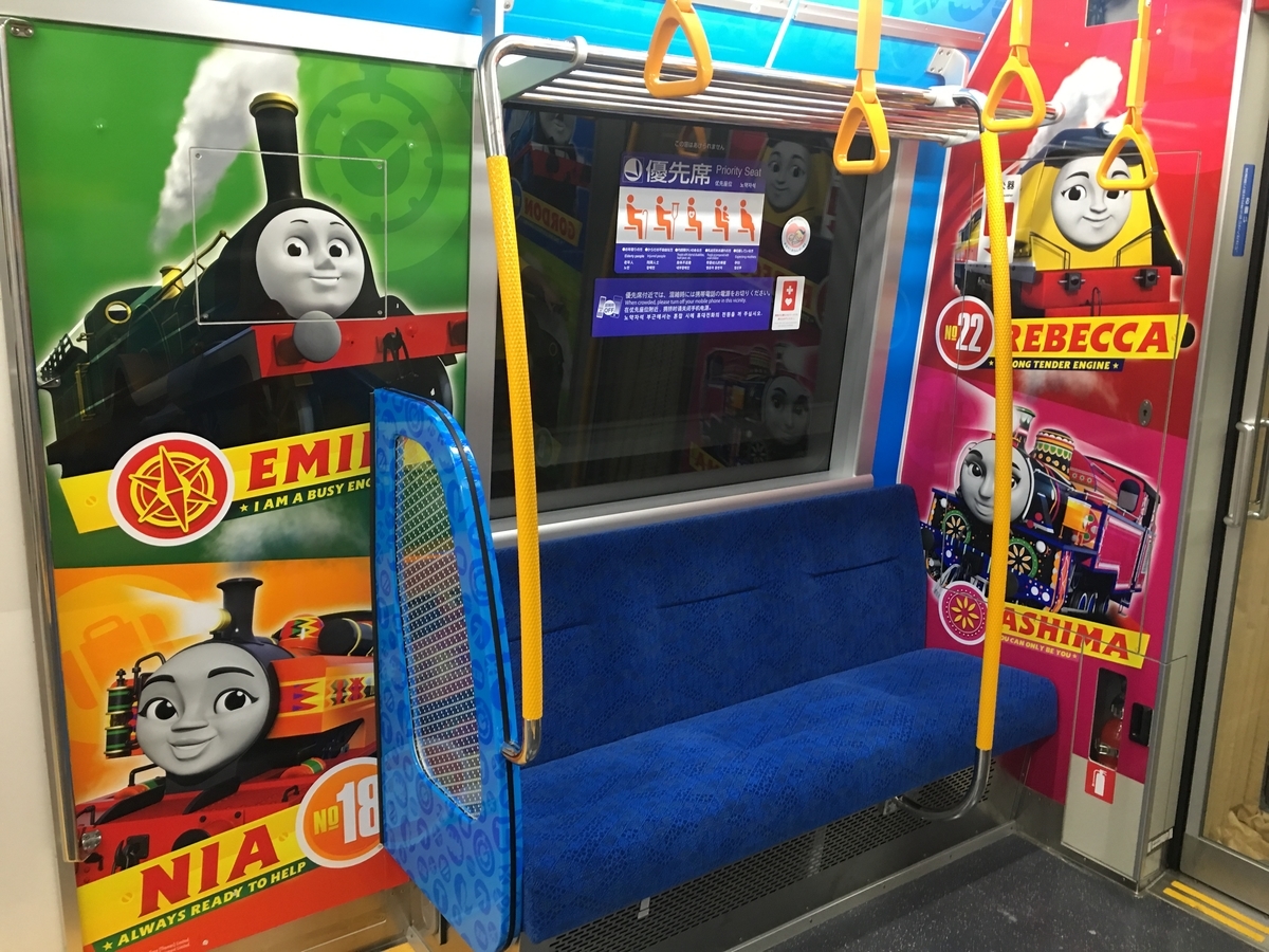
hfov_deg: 61.7
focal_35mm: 29
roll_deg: +2.5
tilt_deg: -11.6
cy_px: 476
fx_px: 1063
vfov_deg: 48.2
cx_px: 634
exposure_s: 1/15
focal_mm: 4.15
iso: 50
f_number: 2.2
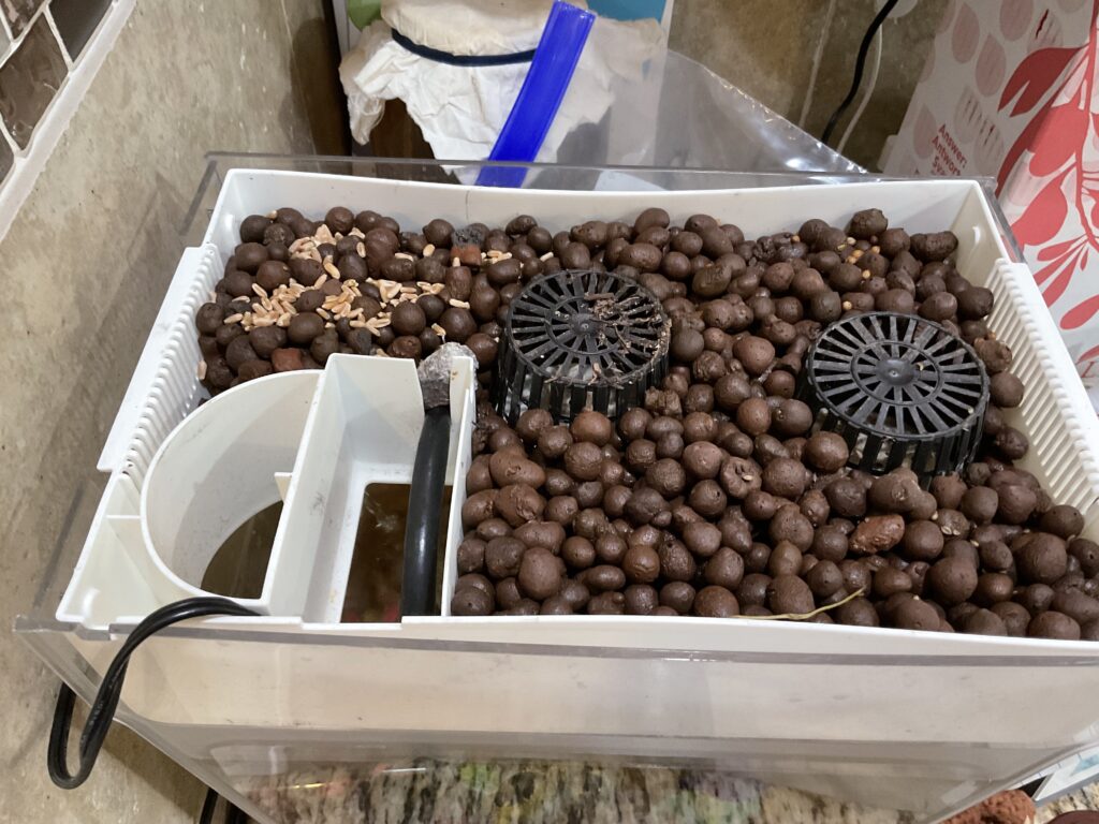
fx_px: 921
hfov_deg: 61.7
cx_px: 550
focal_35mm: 29
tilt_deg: -51.1
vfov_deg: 48.2
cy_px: 412
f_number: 1.8
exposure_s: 1/60
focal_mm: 3
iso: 250
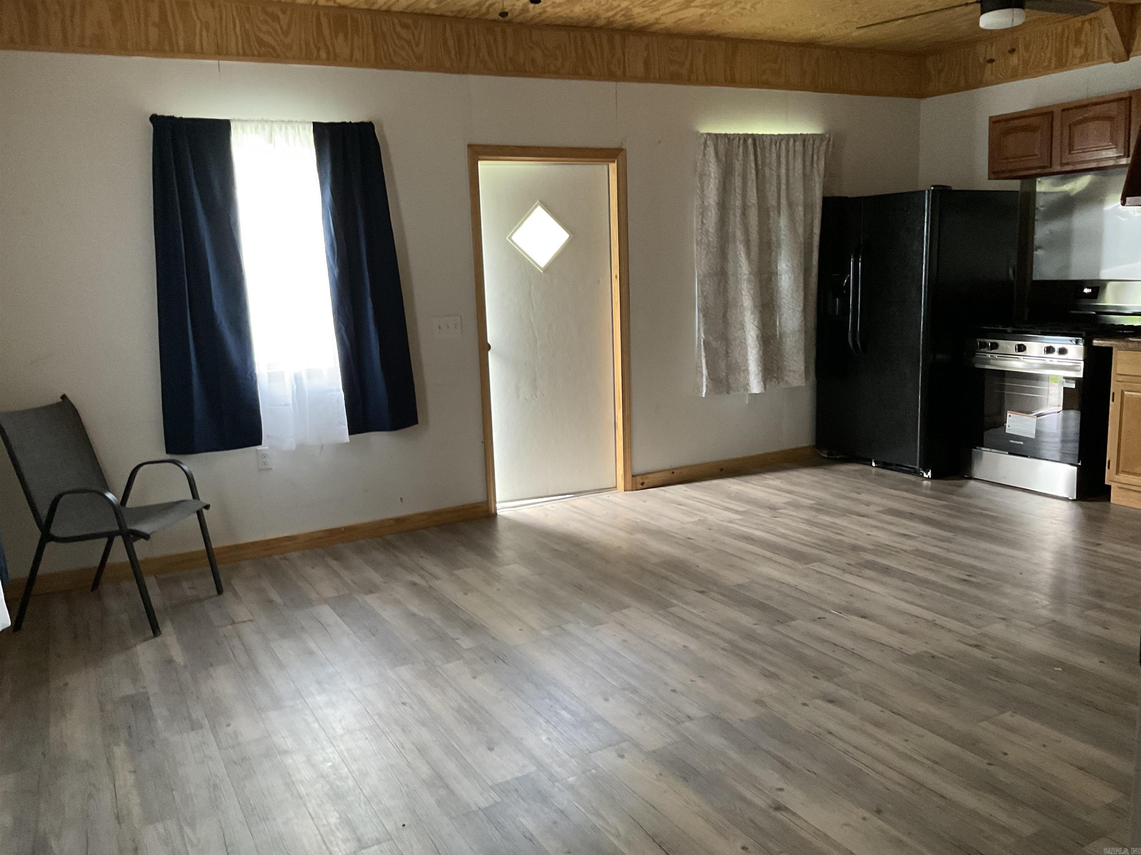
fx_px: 956
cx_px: 570
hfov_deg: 61.7
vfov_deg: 48.2
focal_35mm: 29
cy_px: 428
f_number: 1.8
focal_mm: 3
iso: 320
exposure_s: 1/40
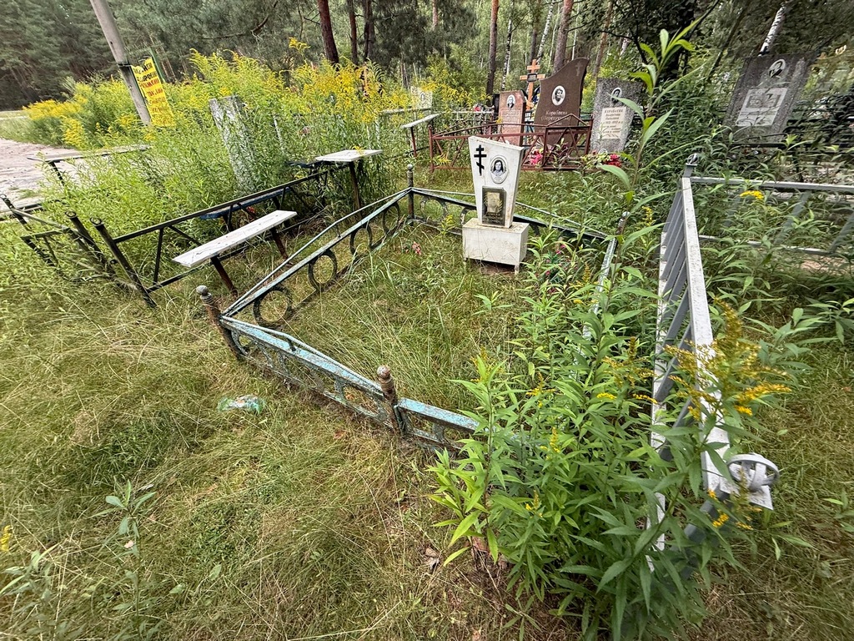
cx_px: 427
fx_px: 345
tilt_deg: -30.8
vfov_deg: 85.7
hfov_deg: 102.1
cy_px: 320
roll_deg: +6.9
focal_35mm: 14
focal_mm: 2.22
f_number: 2.2
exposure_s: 1/139
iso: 50
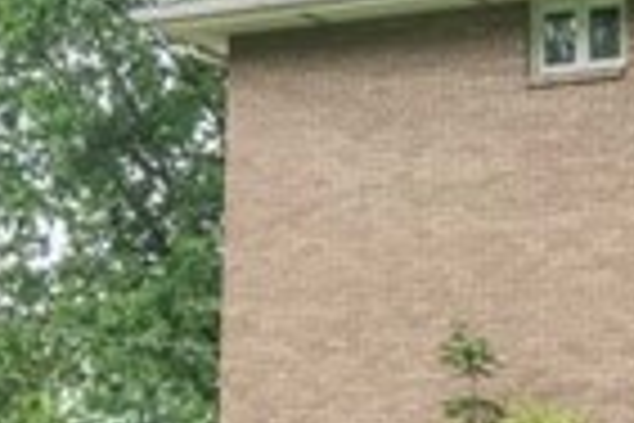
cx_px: 623
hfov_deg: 13.5
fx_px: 2639
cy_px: 351
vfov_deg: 9.1
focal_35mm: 150
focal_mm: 19.5
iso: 400
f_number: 8
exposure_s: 1/125
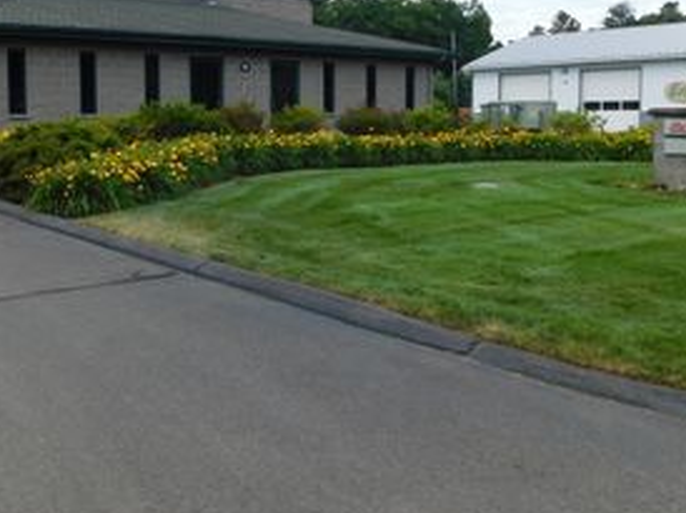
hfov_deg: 44.4
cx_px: 245
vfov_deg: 34.0
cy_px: 176
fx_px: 832
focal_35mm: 42
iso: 125
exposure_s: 1/1000
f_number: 3
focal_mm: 4
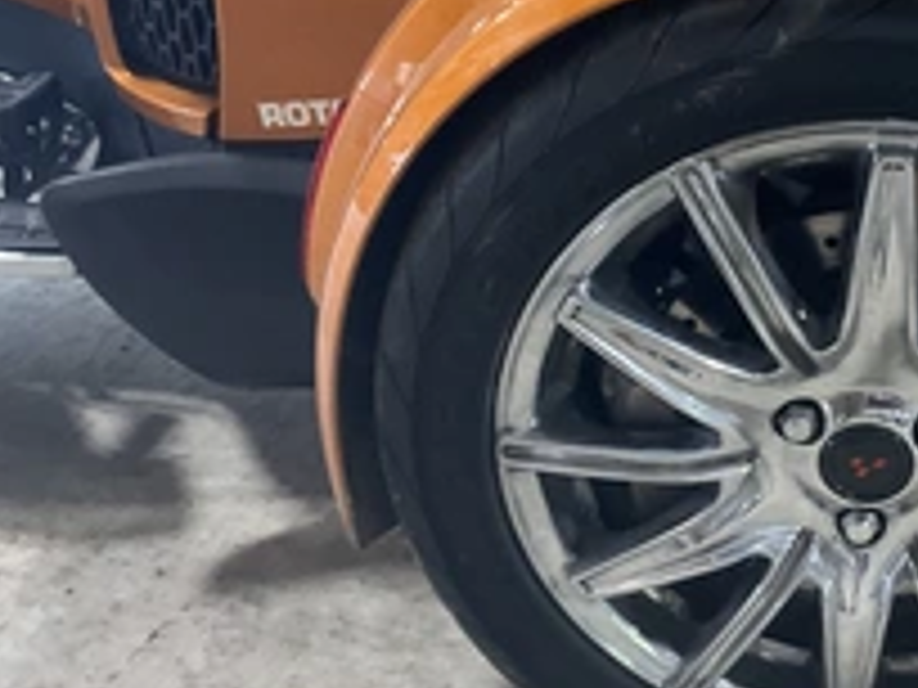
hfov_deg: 32.5
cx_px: 783
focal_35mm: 57
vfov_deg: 25.6
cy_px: 414
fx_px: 1512
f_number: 1.8
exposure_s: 1/60
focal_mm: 3
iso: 200
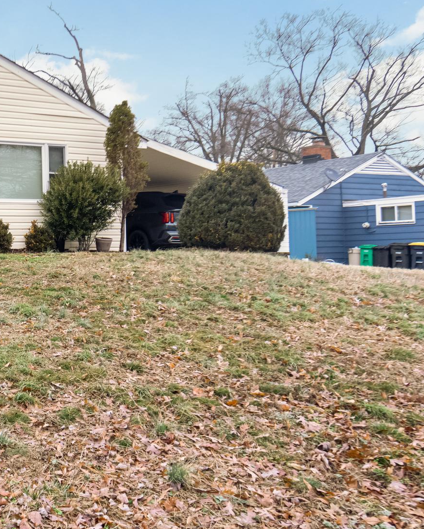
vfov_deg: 43.7
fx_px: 659
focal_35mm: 42
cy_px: 234
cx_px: -44
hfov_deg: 31.6
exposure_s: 1/640
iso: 500
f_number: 5.3
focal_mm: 16
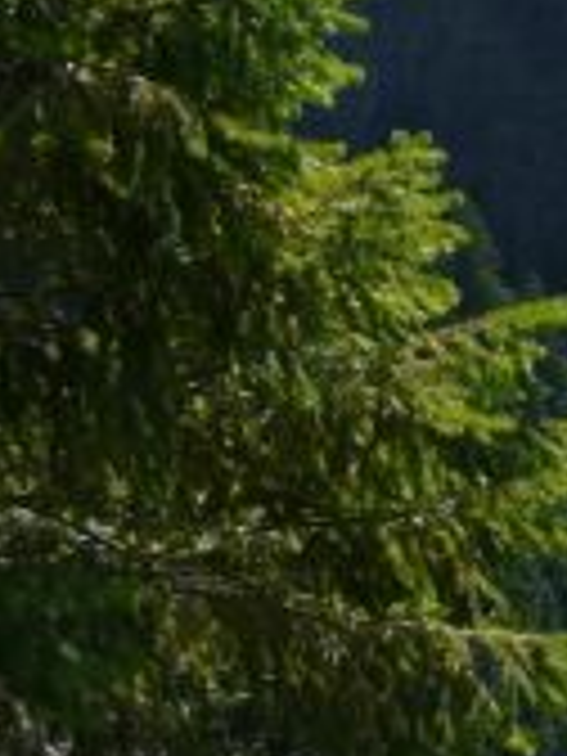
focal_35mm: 139
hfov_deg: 10.2
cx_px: 936
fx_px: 3036
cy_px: 256
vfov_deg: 14.2
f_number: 5.6
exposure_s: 1/250
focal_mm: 6.4
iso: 100
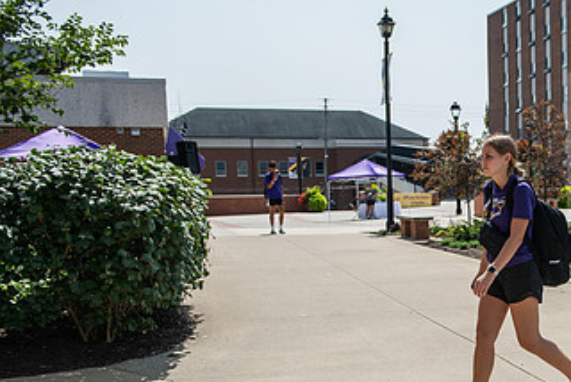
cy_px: 288
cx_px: 514
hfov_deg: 32.7
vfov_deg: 23.2
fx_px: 921
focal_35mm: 58
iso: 80
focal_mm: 32
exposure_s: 1/800
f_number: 3.5
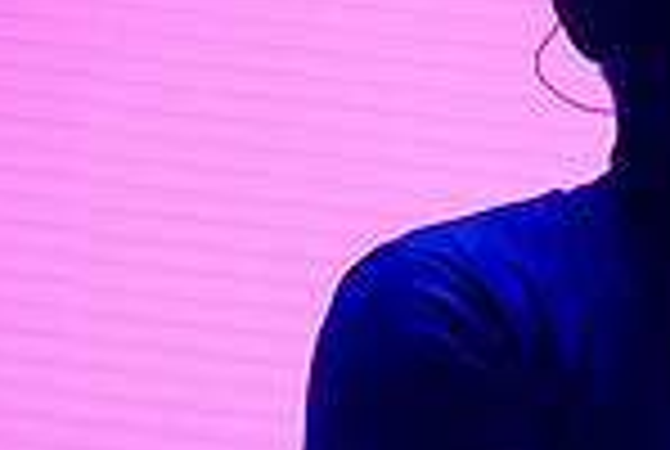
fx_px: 8765
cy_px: 57
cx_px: 1129
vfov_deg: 2.9
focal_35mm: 470
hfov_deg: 4.3
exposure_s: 1/4000
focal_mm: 86
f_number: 2.8
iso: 4000
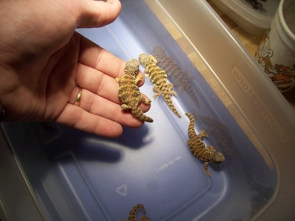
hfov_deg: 54.0
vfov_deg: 41.8
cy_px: 110
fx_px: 290
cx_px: 148
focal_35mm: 34
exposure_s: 1/60
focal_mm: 5.6
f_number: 2.7
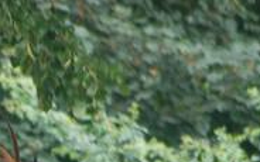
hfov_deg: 1.3
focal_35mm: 1598
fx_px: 11323
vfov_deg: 0.8
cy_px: 300
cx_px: 66
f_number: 5.6
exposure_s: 1/25
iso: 250
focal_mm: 300
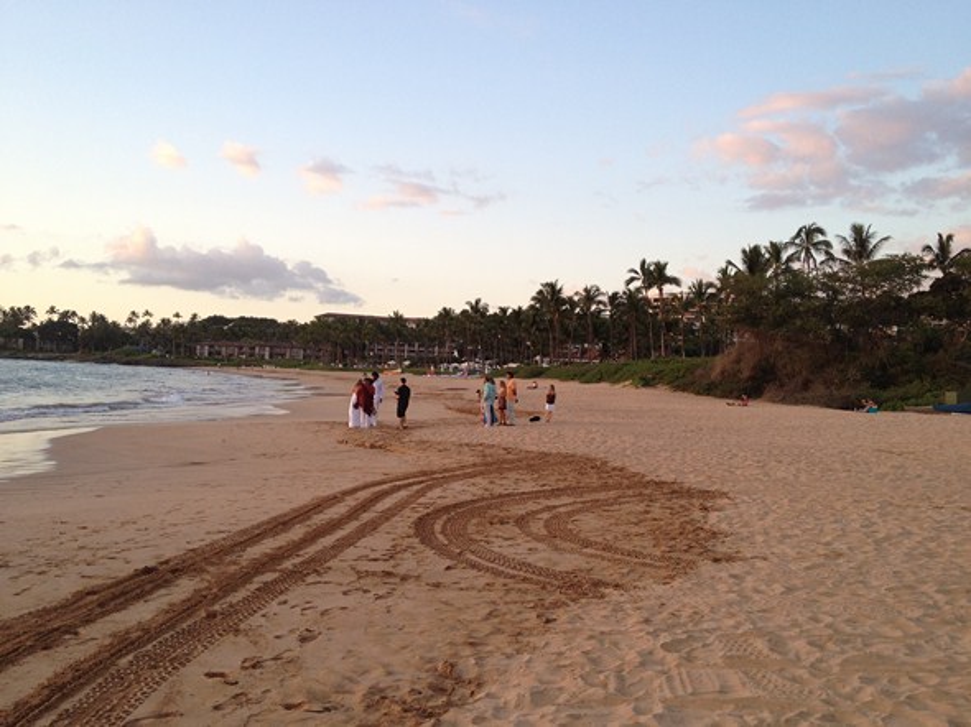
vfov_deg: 40.7
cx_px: 486
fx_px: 981
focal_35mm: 35
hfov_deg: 52.6
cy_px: 364
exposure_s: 1/122
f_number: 2.4
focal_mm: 4.28
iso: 64
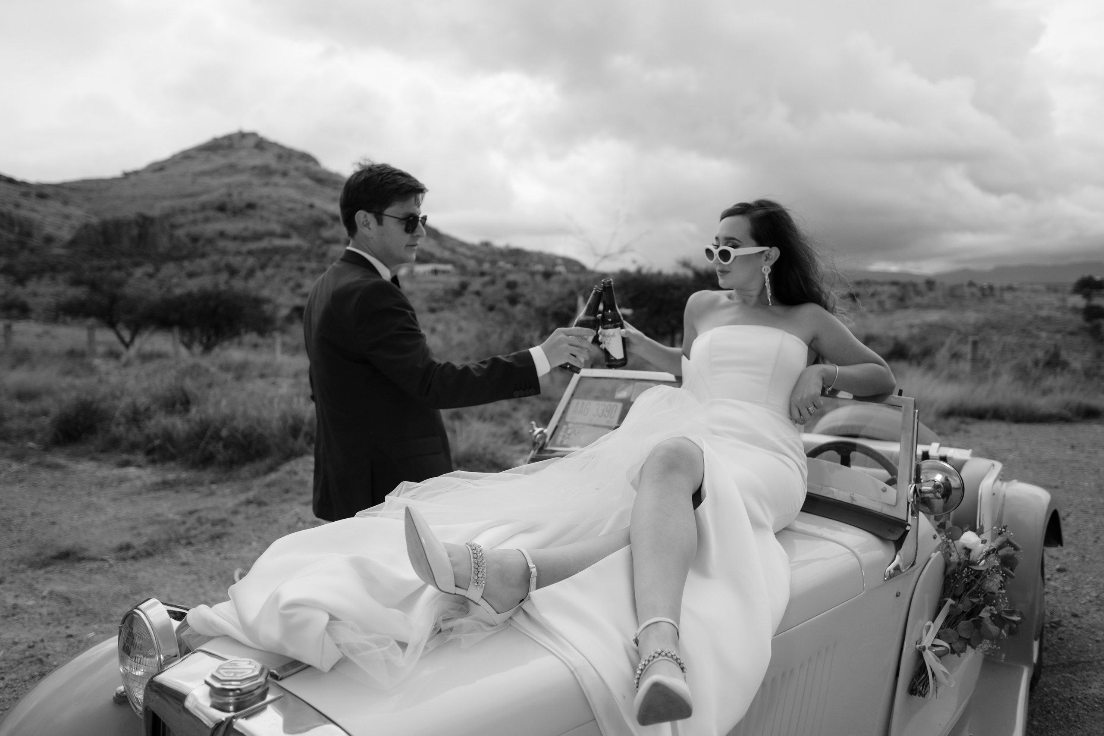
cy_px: 368
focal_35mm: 24
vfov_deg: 53.1
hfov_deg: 73.7
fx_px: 736
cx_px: 552
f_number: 1.4
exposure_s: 1/800
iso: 100
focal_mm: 16
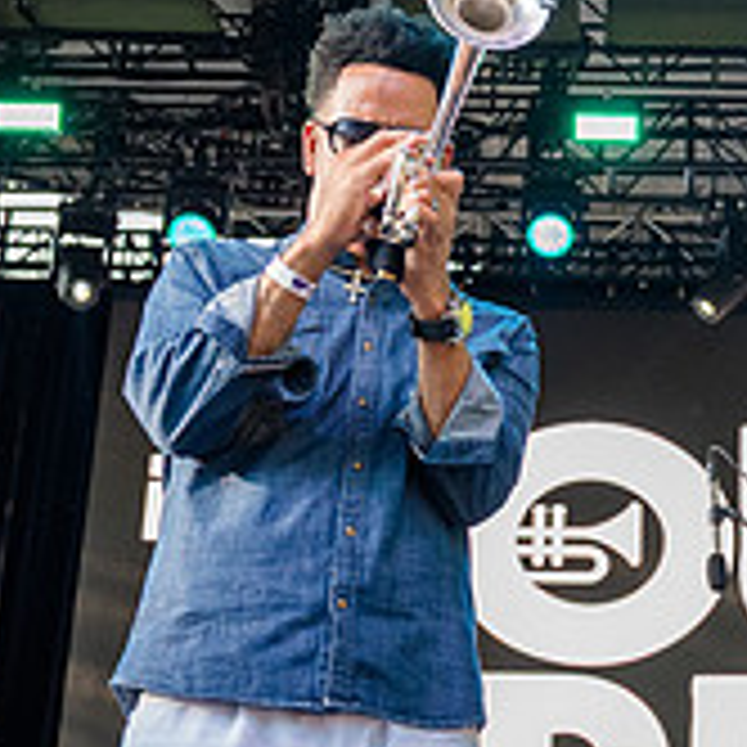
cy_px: 323
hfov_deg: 17.5
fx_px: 2344
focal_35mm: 96
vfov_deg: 18.1
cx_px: 801
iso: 800
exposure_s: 1/640
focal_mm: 24
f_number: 3.5
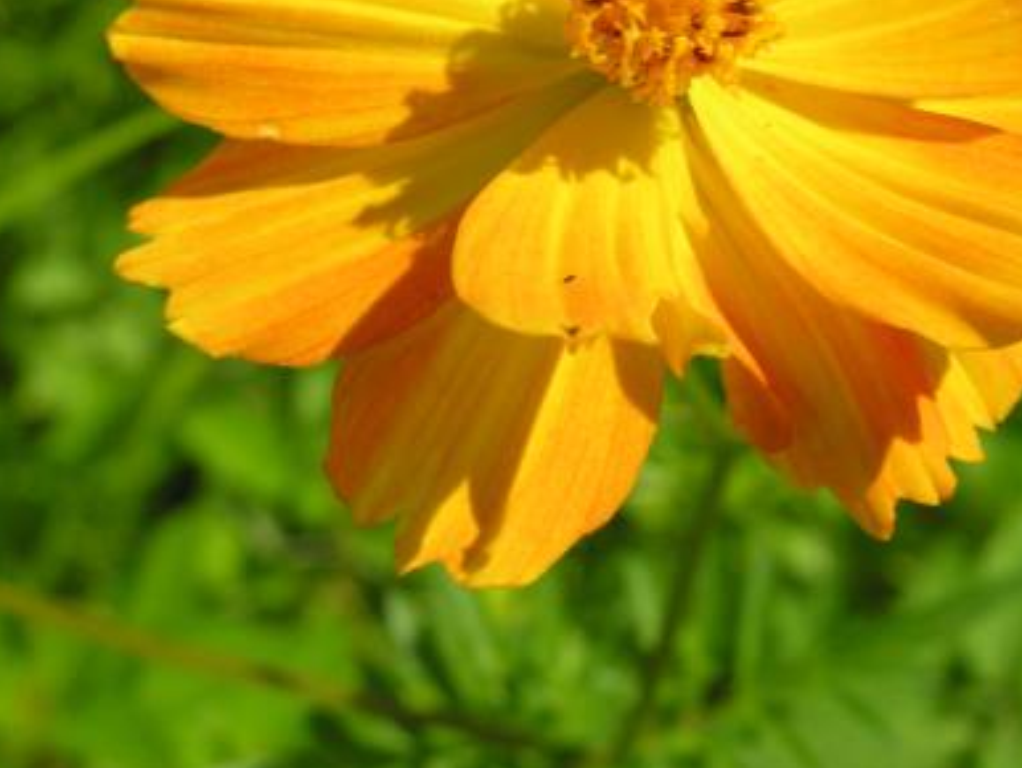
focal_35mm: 106
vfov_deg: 13.9
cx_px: 522
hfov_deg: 18.5
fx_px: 3131
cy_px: 148
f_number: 6.3
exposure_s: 1/235
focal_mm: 16.4
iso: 50
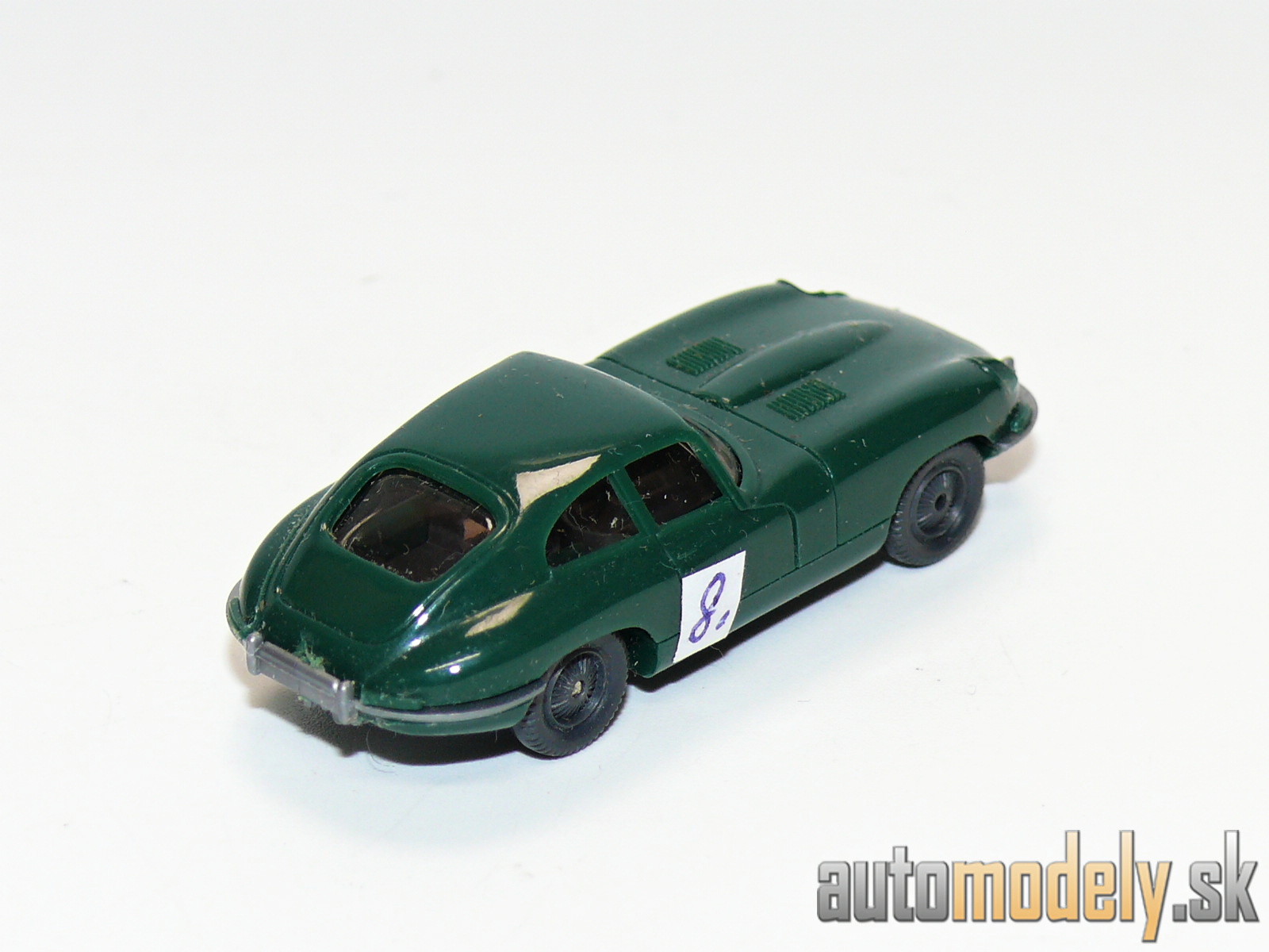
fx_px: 5352
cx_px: 634
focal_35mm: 146
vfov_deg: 10.2
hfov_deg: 13.5
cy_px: 476
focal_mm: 17.4
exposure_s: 1/30
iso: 100
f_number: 4
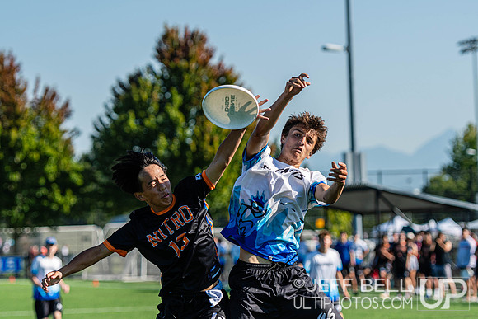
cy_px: 160
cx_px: 239
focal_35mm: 168
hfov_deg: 12.2
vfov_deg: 8.2
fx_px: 2231
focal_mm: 112
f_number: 3.2
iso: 100
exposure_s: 1/2000
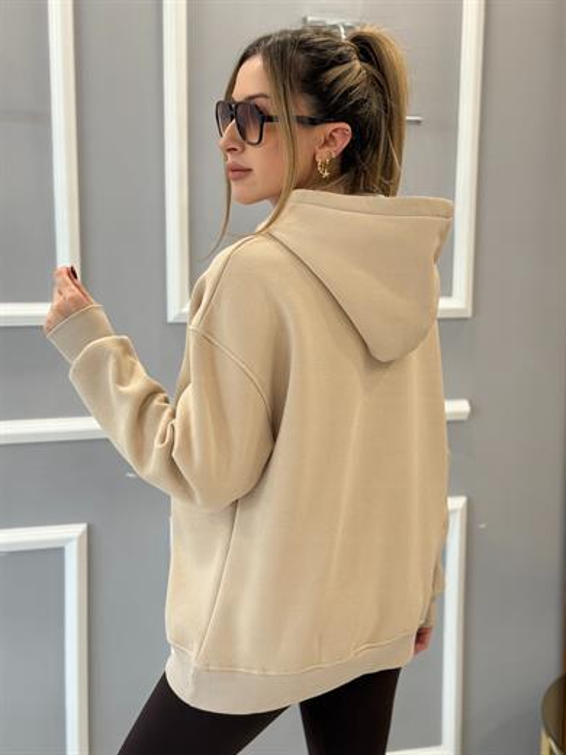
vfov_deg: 39.7
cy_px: 378
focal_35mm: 48
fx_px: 1046
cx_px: 283
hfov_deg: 30.3
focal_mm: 6.76
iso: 100
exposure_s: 1/95
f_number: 1.78
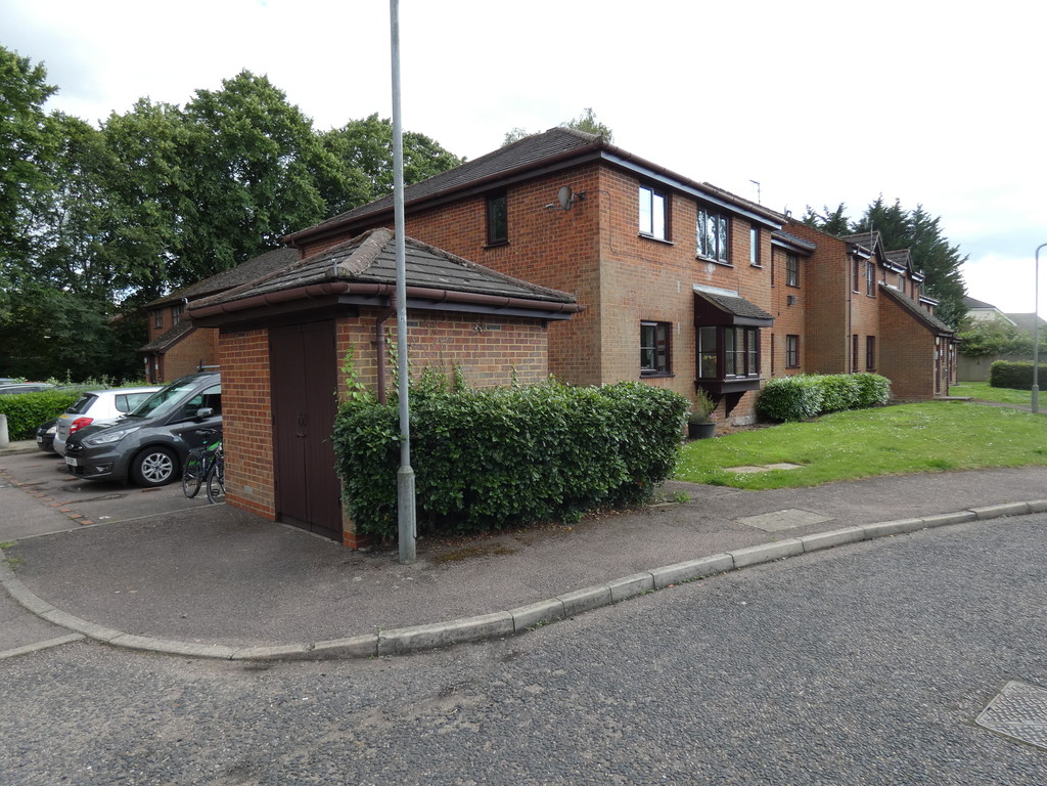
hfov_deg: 81.7
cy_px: 393
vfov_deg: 66.0
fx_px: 605
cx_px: 524
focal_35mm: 20
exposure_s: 1/250
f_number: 3.5
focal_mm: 3.6
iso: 80
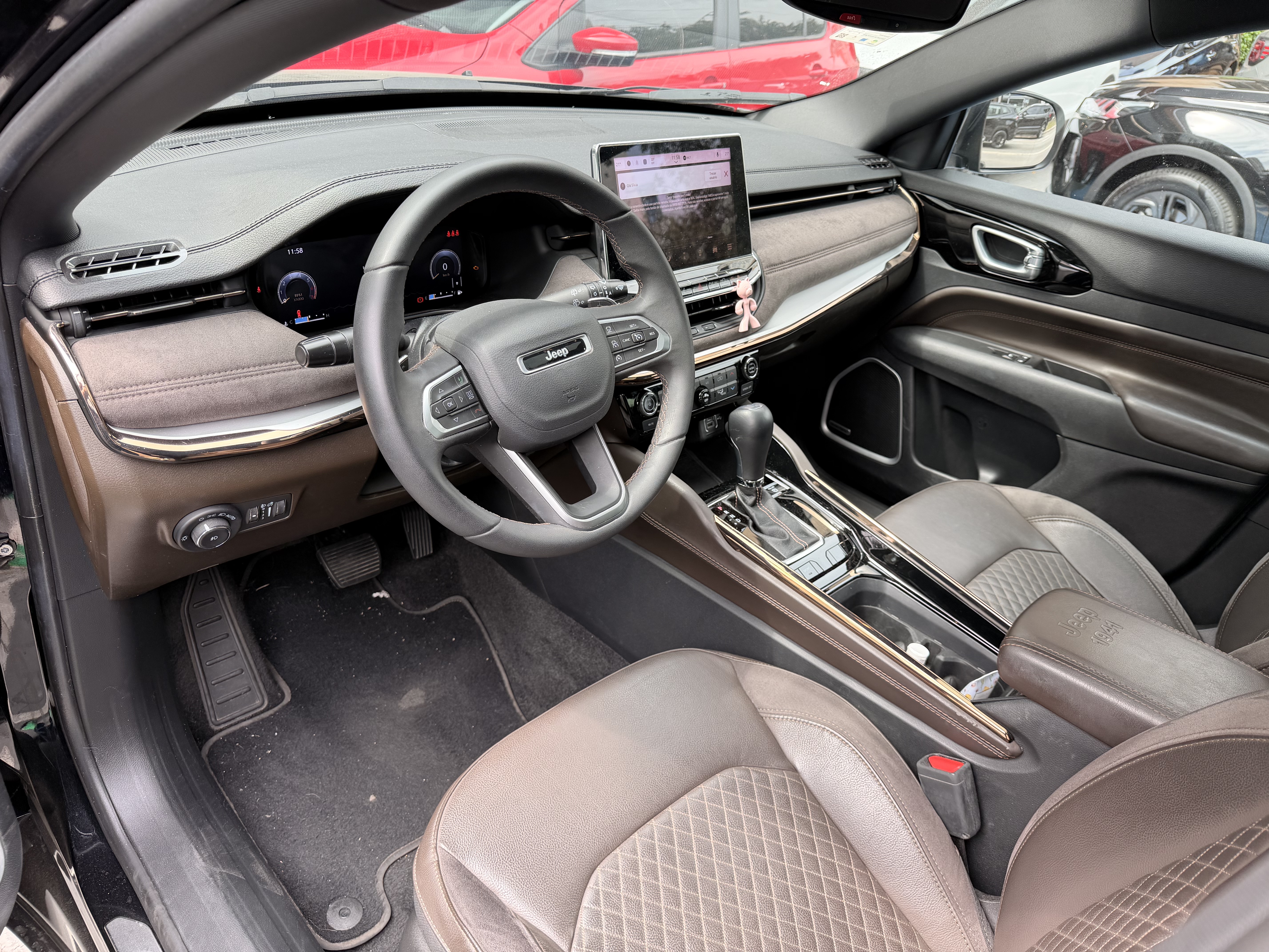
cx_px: 634
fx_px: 880
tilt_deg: -30.1
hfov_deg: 71.6
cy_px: 476
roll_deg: -6.9
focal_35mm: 24
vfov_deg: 56.8
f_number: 1.78
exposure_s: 1/153
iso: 64
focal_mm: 6.76
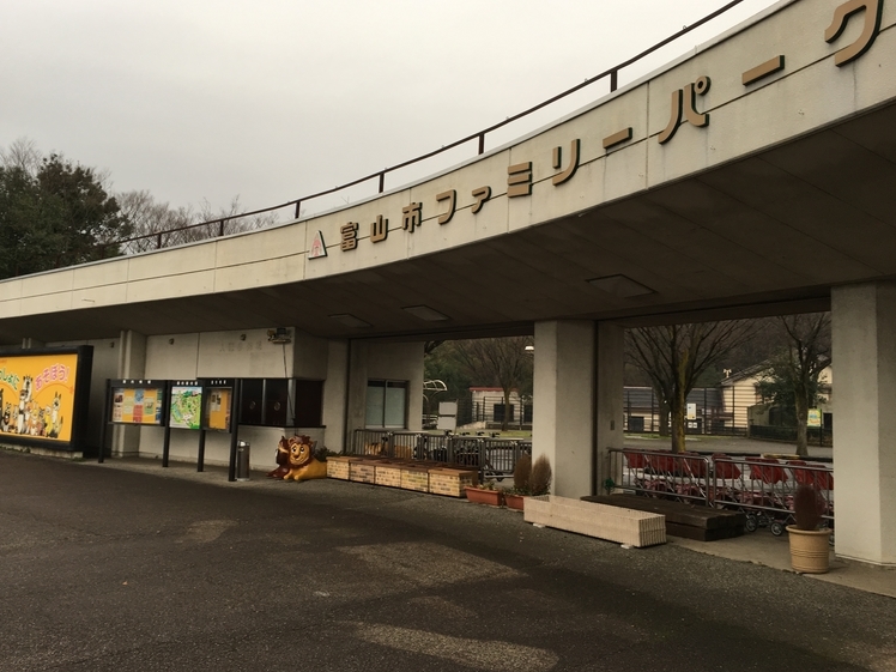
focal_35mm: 31
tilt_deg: +5.3
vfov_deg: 45.4
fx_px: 802
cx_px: 419
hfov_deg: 58.3
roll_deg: -2.4
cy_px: 328
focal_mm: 4.15
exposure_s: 1/120
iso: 32
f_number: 2.2
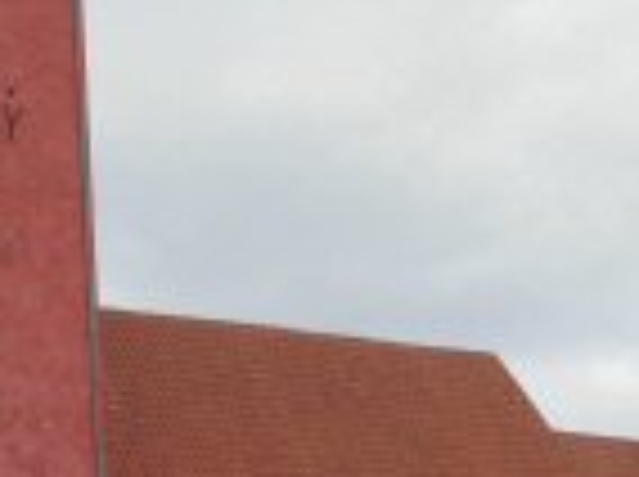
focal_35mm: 108
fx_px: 1990
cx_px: 236
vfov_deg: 13.7
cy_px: 281
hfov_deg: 18.2
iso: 50
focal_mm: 7.5
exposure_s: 1/192
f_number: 4.3
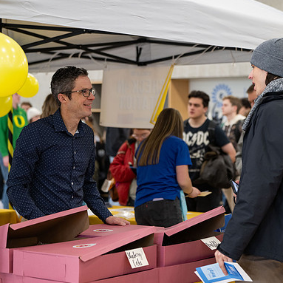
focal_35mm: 90
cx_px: 185
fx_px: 832
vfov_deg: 19.3
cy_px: 141
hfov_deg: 19.2
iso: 800
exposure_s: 1/160
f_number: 2.8
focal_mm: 70
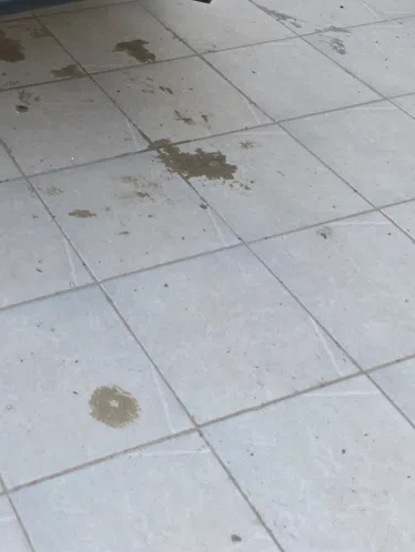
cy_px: -173
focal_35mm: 63
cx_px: -41
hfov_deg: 22.0
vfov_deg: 26.0
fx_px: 1006
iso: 80
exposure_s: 1/607
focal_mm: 5.4
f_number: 1.8
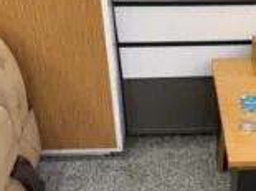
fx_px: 458
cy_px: 110
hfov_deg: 30.0
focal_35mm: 62
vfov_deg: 23.6
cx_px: 228
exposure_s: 1/100
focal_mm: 6.76
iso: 100
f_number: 1.78
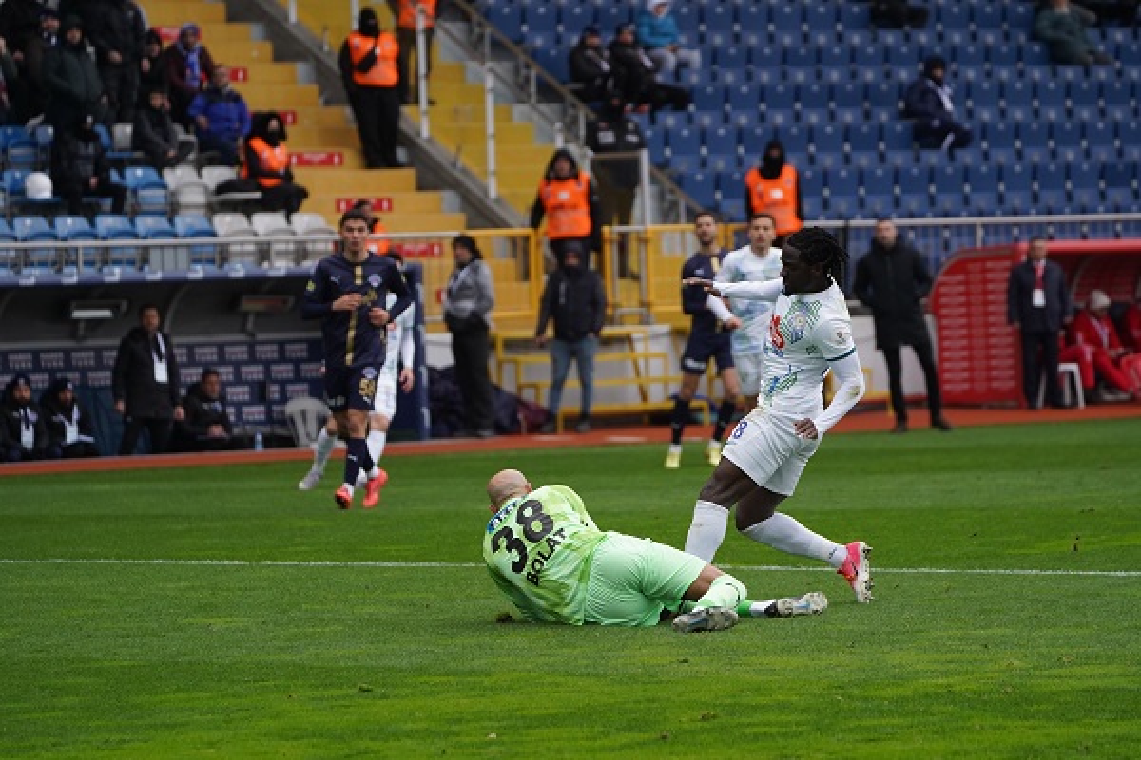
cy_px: 380
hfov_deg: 8.8
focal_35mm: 235
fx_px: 7448
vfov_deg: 5.8
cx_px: 570
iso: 2500
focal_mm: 235
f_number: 5.6
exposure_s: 1/2000
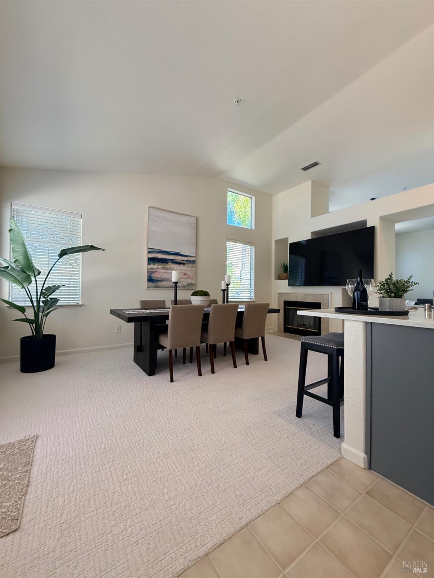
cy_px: 289
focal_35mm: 14
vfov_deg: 102.1
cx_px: 217
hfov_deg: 85.7
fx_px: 234
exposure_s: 1/120
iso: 160
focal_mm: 2.22
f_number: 2.2
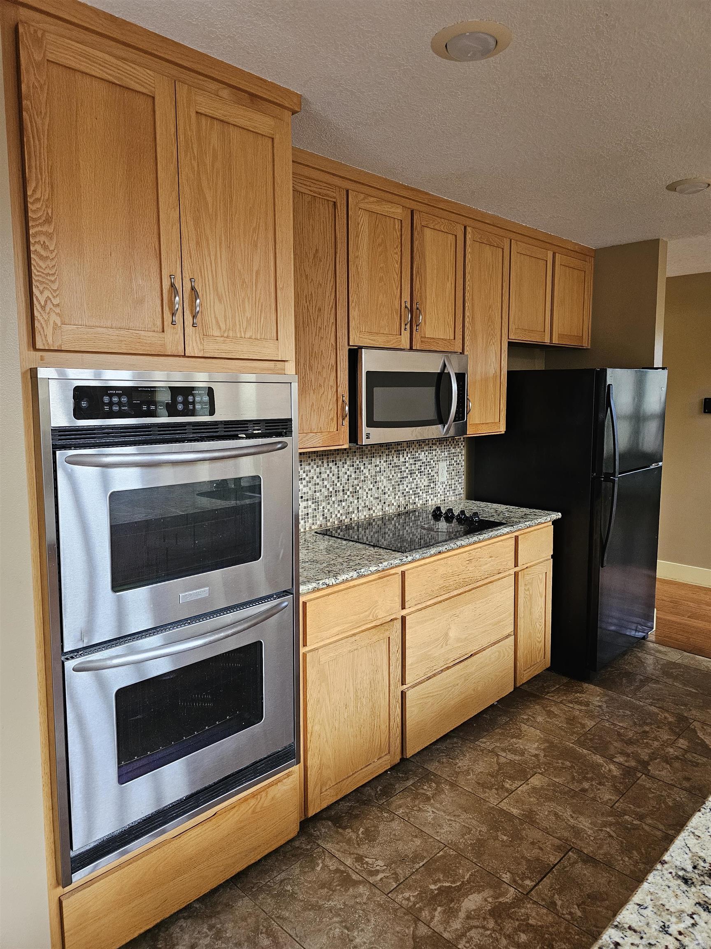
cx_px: 356
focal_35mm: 23
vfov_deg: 73.9
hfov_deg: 58.9
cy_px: 474
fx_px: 630
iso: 400
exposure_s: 1/120
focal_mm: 6.3
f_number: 1.7
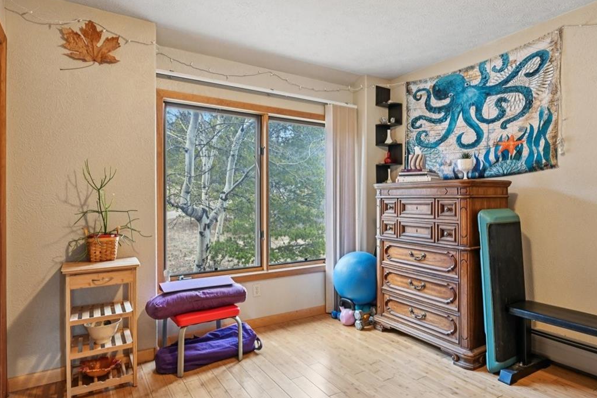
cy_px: 197
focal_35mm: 22
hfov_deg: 78.5
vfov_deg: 57.2
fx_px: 365
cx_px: 323
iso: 400
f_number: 8
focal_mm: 14
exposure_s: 1/5
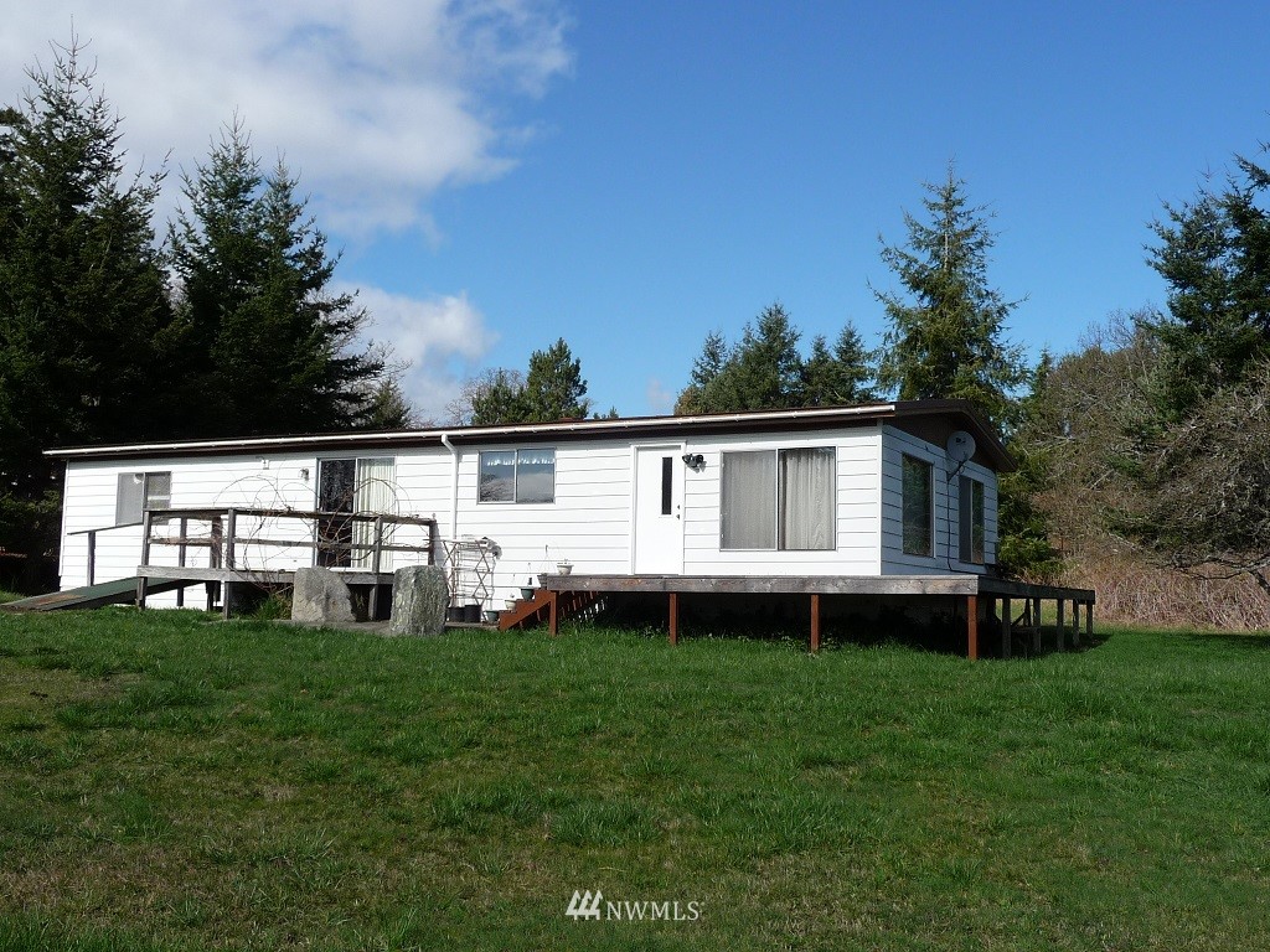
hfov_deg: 54.0
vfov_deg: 41.8
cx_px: 635
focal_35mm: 34
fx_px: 1247
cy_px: 476
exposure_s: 1/1300
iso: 100
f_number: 3.3
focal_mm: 4.7
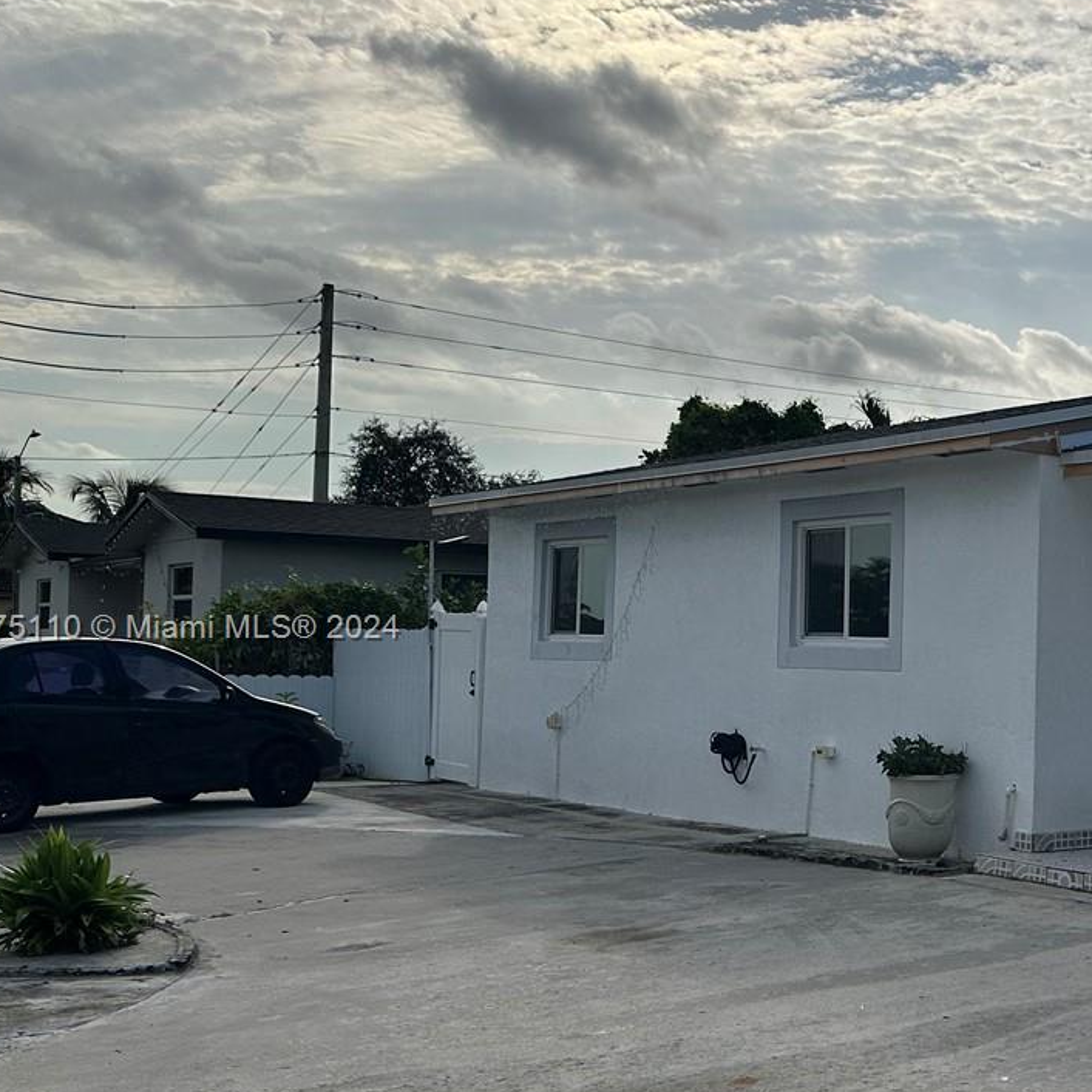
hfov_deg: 32.0
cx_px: 1141
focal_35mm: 48
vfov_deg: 35.3
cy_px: 630
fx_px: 1713
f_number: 1.78
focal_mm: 6.86
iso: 80
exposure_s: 1/13699
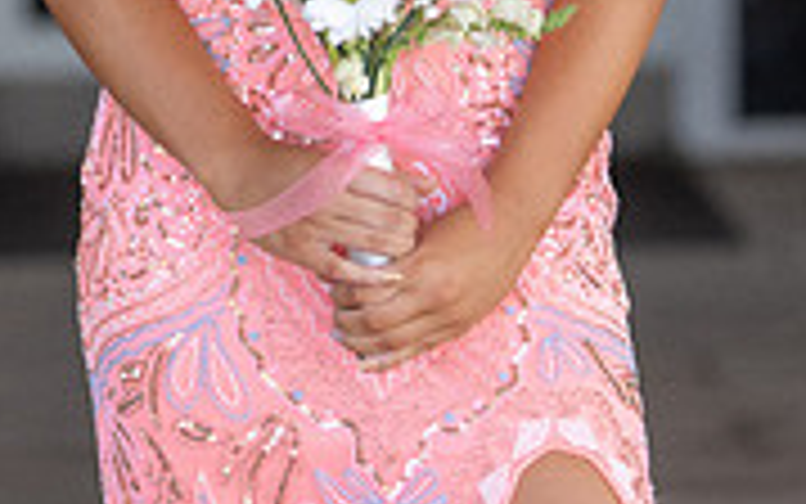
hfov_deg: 11.5
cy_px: -224
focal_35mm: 182
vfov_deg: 7.1
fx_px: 3999
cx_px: 336
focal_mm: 50
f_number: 1.2
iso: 160
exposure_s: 1/1600
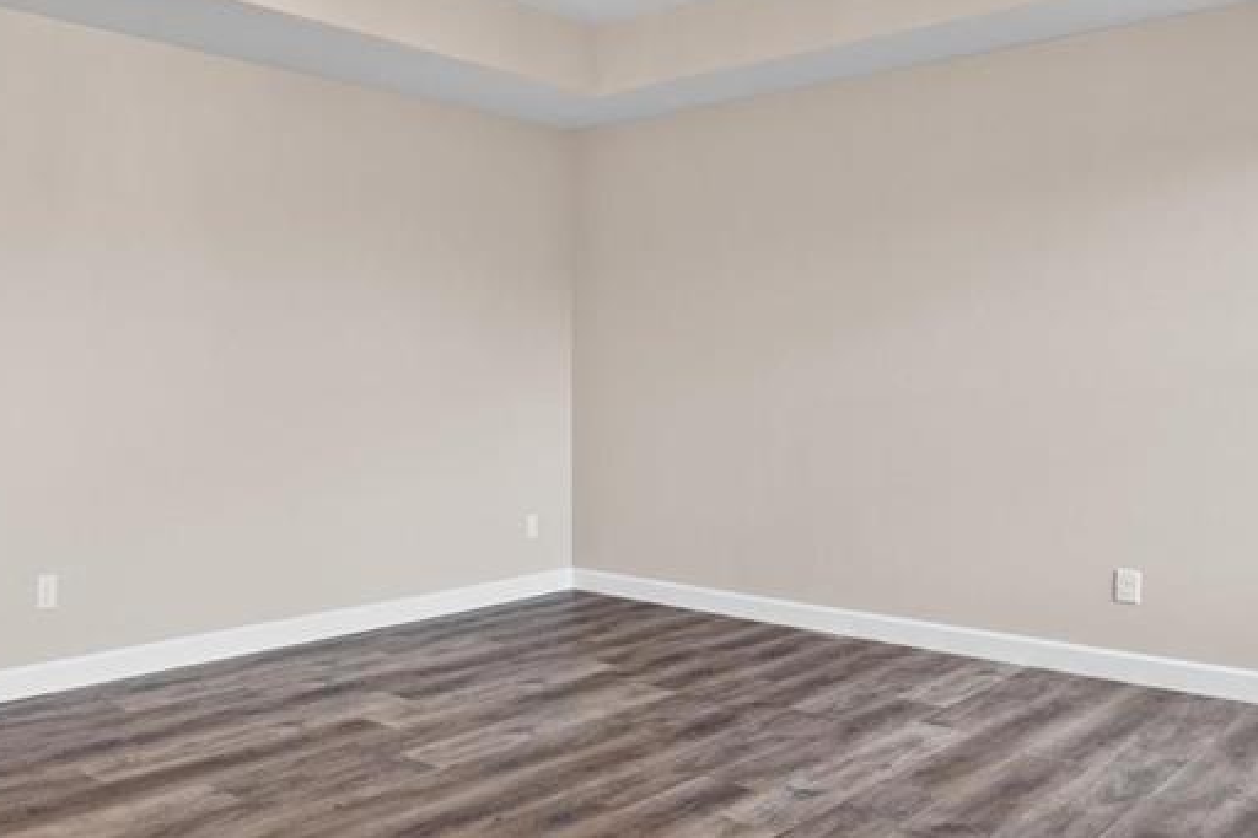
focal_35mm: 32
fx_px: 1118
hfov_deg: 56.0
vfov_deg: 41.1
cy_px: 381
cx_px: 322
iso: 400
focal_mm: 8
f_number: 9
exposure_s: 1/1.67
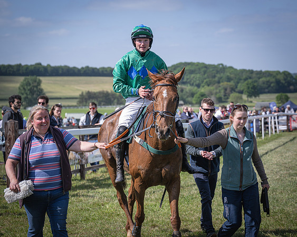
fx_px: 767
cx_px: 197
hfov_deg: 21.8
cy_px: 106
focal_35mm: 87
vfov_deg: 17.6
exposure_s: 1/1600
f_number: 4
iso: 200
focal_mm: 70
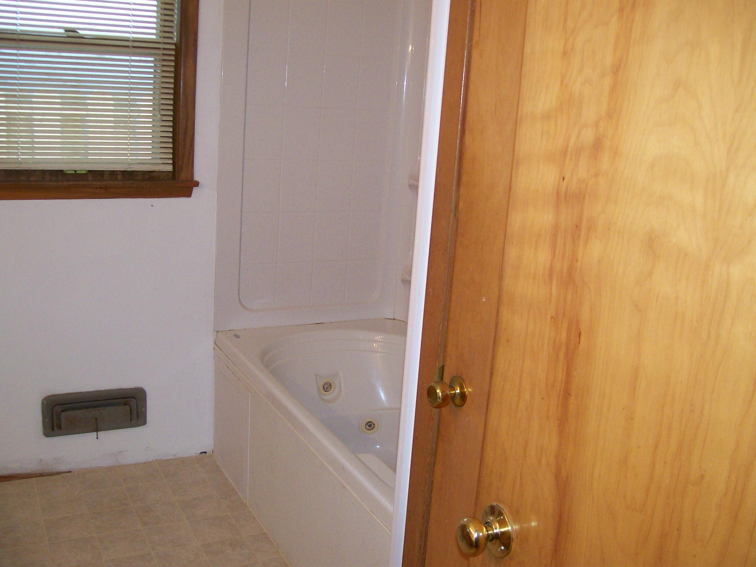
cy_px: 284
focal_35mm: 36
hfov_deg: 51.4
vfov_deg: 39.7
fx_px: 786
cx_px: 378
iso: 140
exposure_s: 1/64
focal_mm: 6
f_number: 2.7
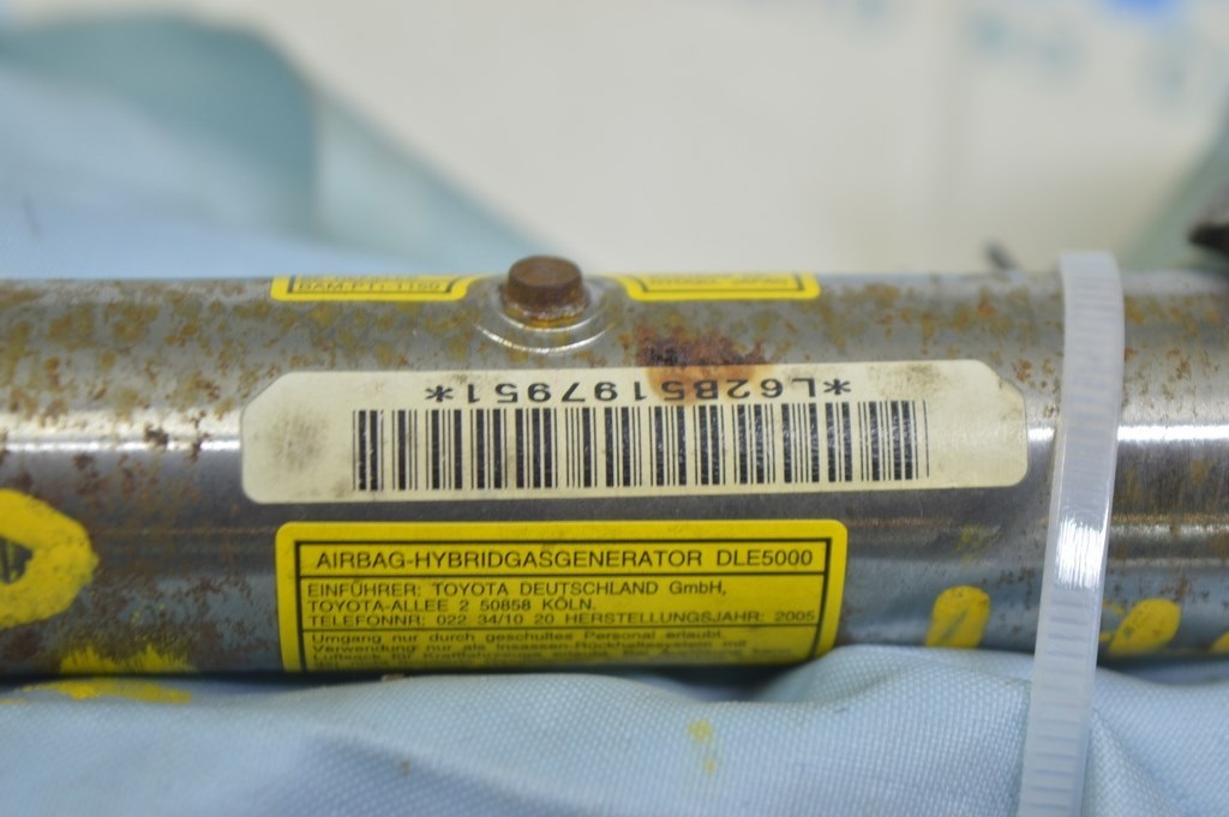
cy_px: 408
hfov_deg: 24.6
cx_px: 614
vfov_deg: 16.5
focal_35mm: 82
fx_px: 2814
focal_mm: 55
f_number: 5.6
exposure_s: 1/20
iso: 400
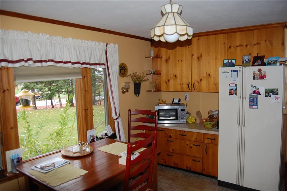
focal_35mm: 27
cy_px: 96
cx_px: 144
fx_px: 215
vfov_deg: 47.8
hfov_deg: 67.4
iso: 400
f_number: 3.5
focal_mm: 18
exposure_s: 1/60
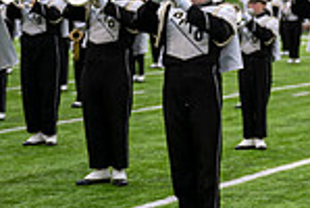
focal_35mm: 163
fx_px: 1406
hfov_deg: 11.9
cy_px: 32
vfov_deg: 8.4
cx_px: 503
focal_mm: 42
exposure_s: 1/500
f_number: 2.8
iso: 100
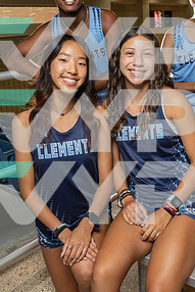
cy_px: 121
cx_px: 126
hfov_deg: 30.4
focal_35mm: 44
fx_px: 357
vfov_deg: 44.3
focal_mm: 28
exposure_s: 1/250
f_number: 5
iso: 800
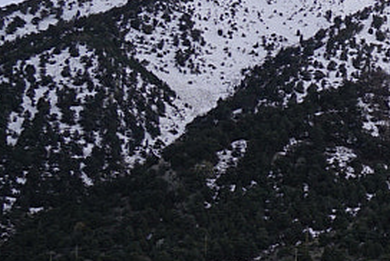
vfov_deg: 9.7
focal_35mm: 141
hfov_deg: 10.7
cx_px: 1114
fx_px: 1529
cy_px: 286
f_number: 9
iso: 500
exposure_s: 1/640
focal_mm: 24
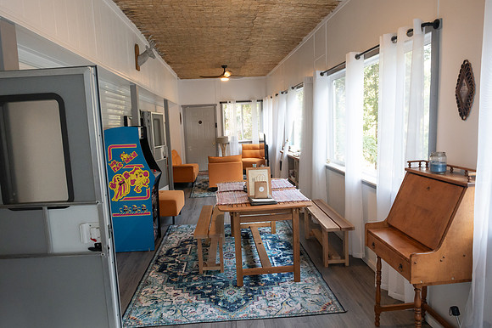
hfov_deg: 72.0
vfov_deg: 51.6
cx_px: 246
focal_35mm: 25
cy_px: 164
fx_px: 338
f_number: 6.3
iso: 5000
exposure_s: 1/100
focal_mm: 24
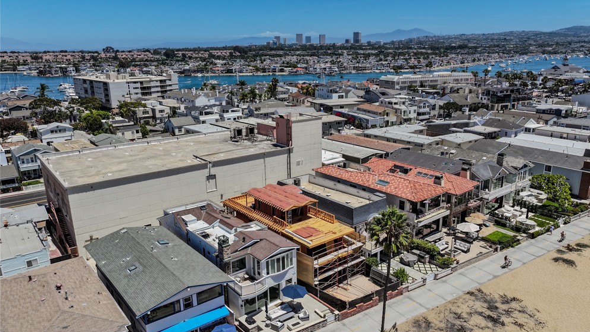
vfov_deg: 42.9
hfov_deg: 69.8
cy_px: 176
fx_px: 423
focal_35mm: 27
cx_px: 304
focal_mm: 12.29
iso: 100
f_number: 2.8
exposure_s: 1/160
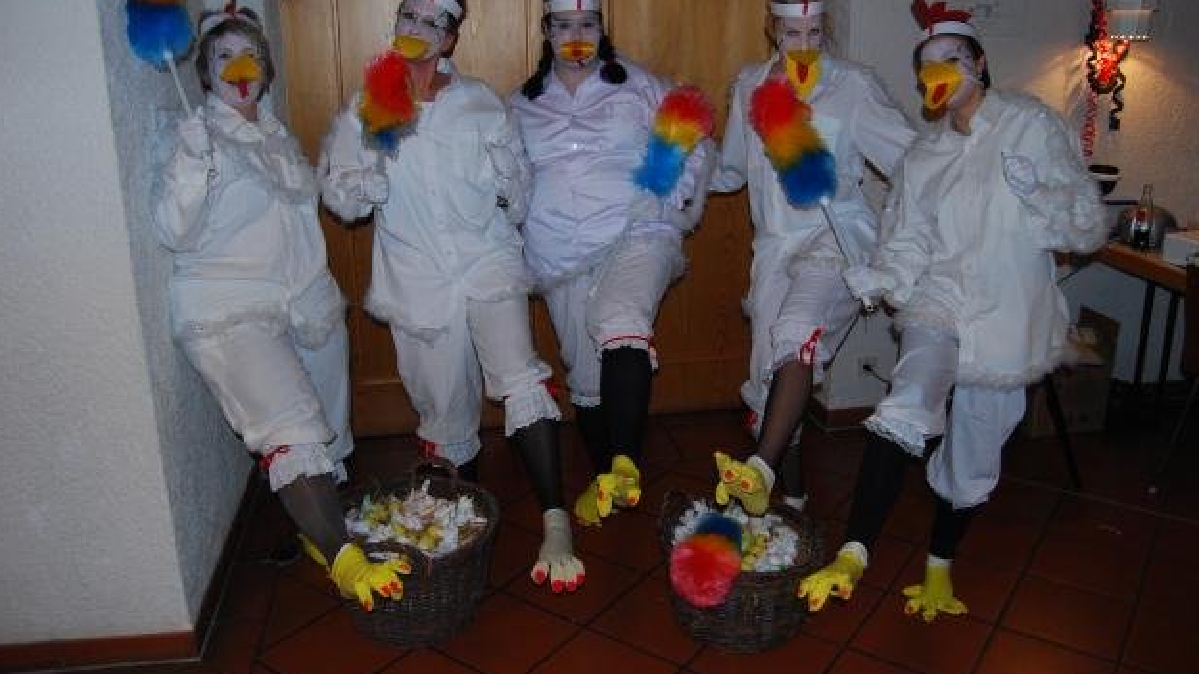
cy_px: 300
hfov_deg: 66.1
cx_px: 587
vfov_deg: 40.1
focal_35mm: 29
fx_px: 922
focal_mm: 18
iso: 400
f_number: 4
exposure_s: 1/60
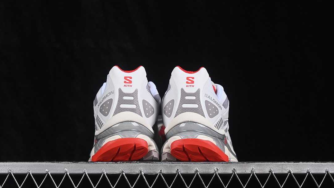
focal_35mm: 79
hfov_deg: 26.9
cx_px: 167
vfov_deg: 15.3
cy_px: 92
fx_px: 700
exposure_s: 1/80
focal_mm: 50
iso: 160
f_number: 8
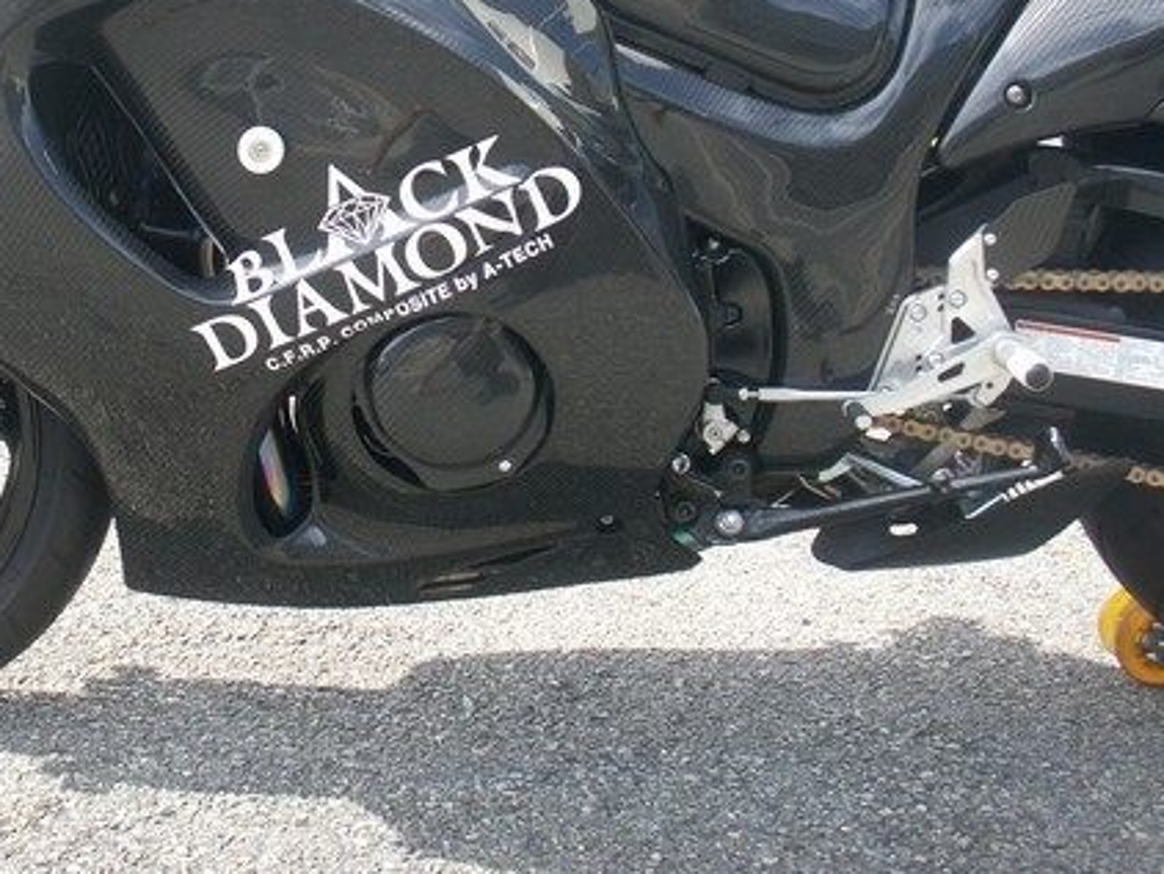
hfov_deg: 33.4
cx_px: 364
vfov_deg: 25.4
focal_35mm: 57
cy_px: 215
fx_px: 1918
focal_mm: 7.7
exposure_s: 1/200
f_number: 3.5
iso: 50
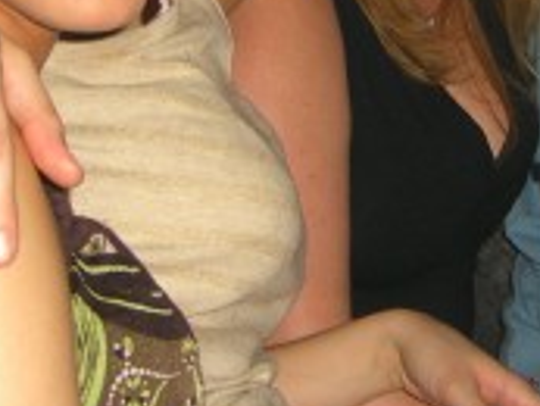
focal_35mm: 132
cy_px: 6
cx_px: 490
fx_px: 2061
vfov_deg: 11.1
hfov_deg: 14.8
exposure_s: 1/60
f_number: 2.8
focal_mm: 7.9
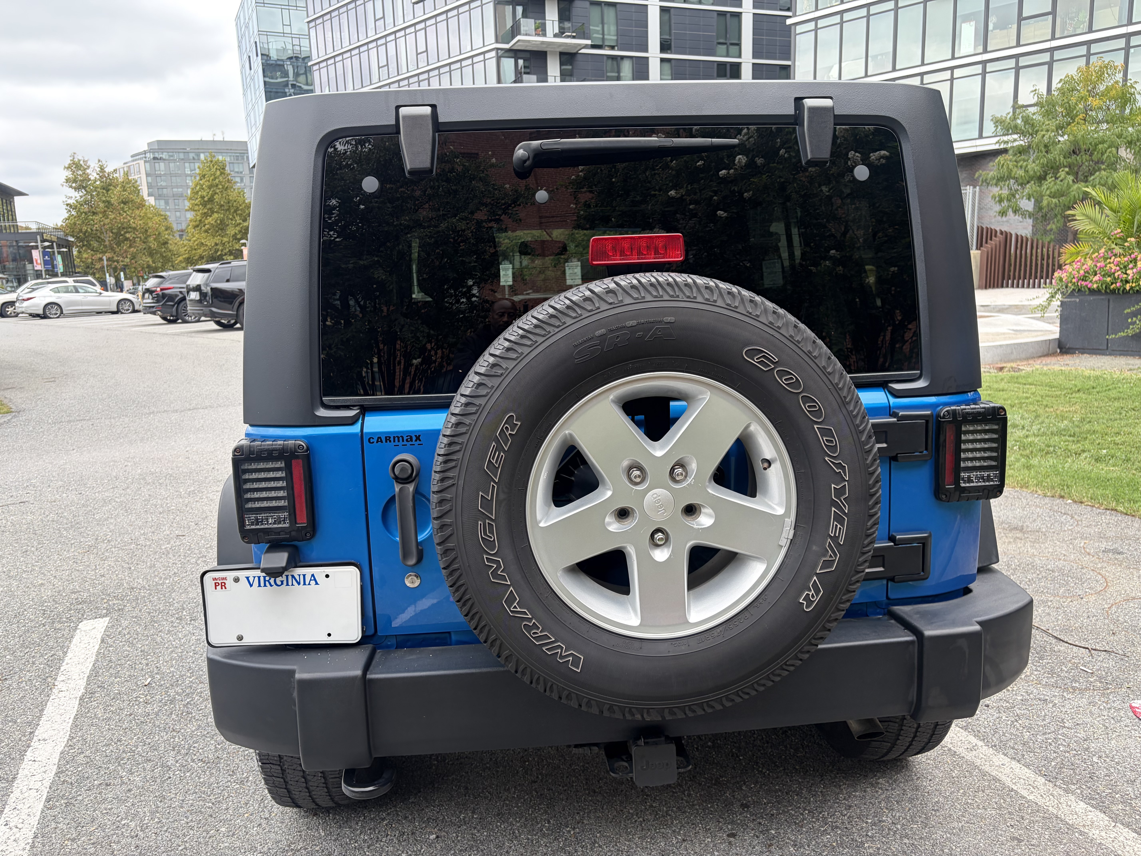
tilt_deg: -9.2
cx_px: 570
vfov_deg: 53.1
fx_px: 857
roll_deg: +2.2
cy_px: 428
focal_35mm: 26
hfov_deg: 67.3
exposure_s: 1/365
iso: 50
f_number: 1.6
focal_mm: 5.96
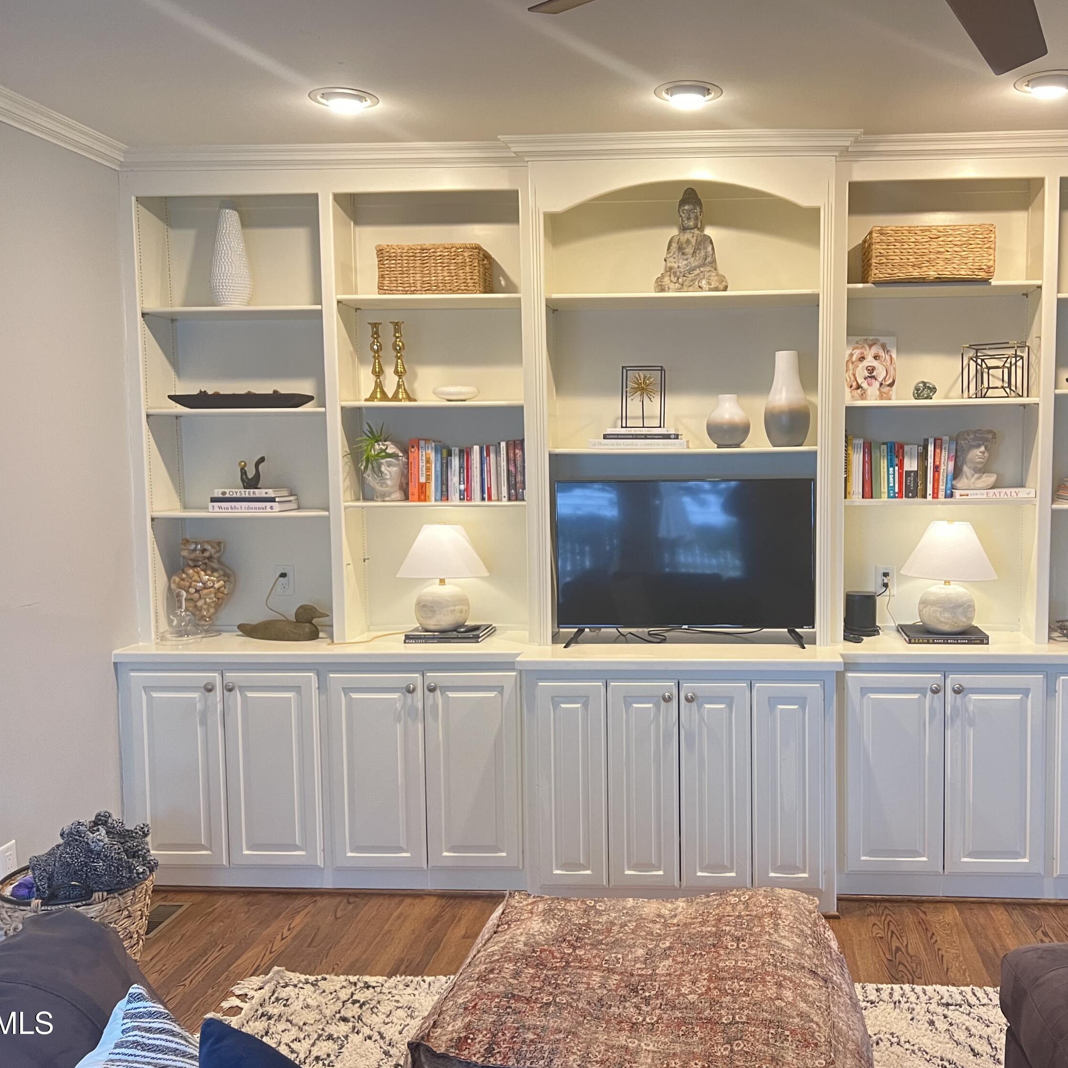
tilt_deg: -5.2
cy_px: 533
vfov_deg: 52.5
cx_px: 688
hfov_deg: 51.8
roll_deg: +0.4
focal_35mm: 31
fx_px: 1082
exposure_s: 1/60
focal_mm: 5.7
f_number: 1.5
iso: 400
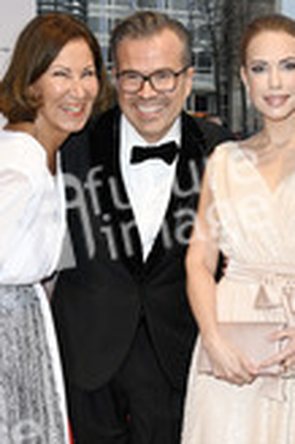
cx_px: 208
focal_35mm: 78
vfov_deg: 25.6
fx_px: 961
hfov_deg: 17.4
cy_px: 349
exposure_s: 1/200
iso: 500
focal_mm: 32
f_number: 5.6
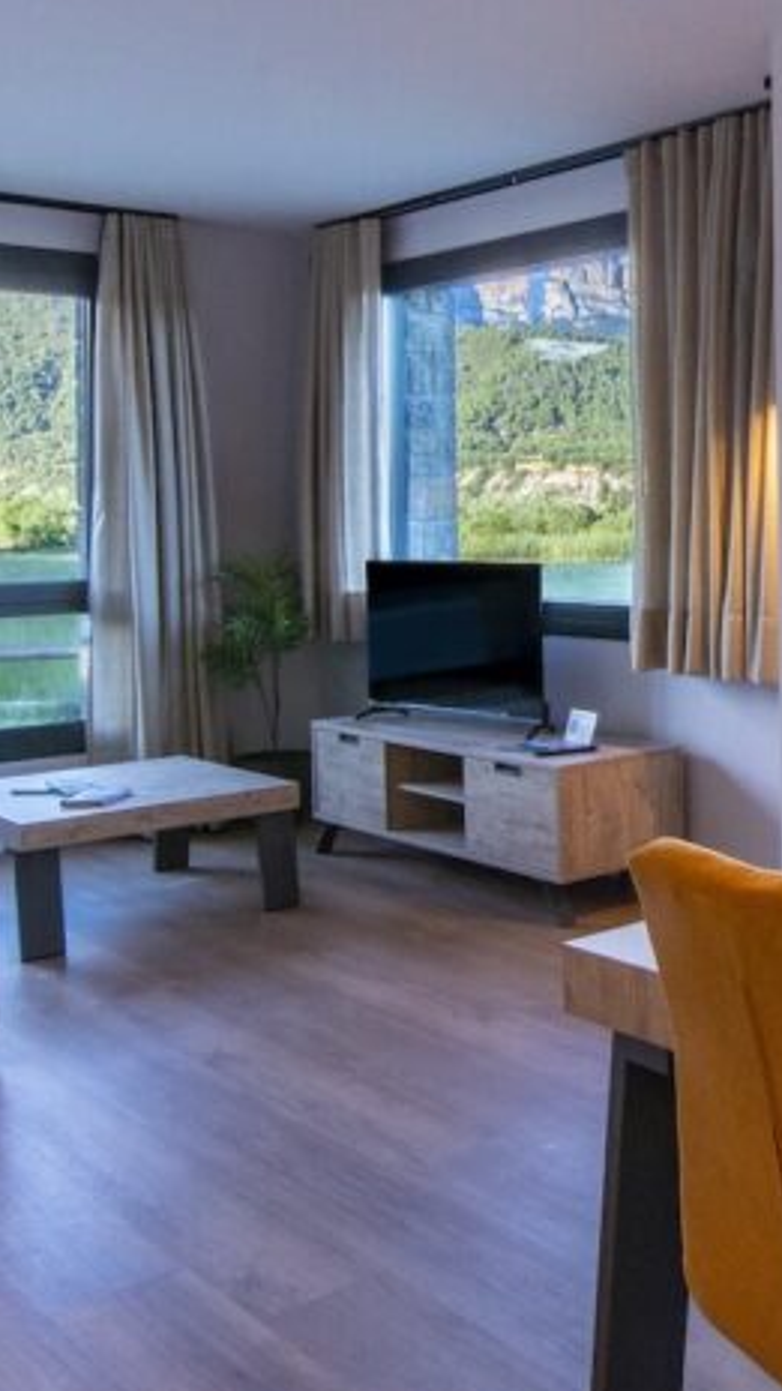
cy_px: 540
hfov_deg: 29.5
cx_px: 812
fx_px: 1364
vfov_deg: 53.5
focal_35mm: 37
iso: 200
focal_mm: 11
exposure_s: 1/13
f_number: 18
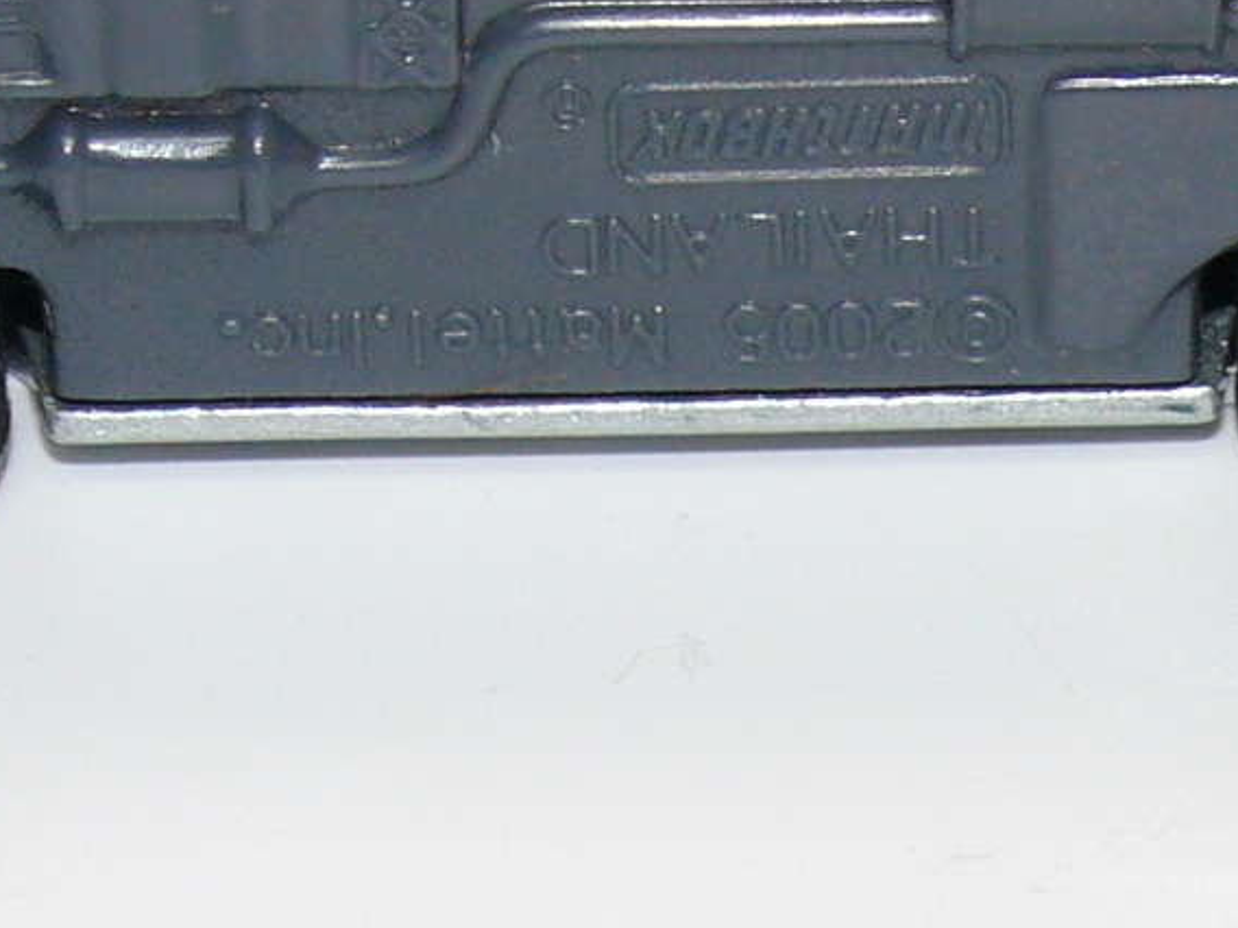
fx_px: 10586
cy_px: -309
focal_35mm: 296
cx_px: 776
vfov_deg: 5.0
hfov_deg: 6.7
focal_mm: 13.7
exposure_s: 1/30
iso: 100
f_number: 4
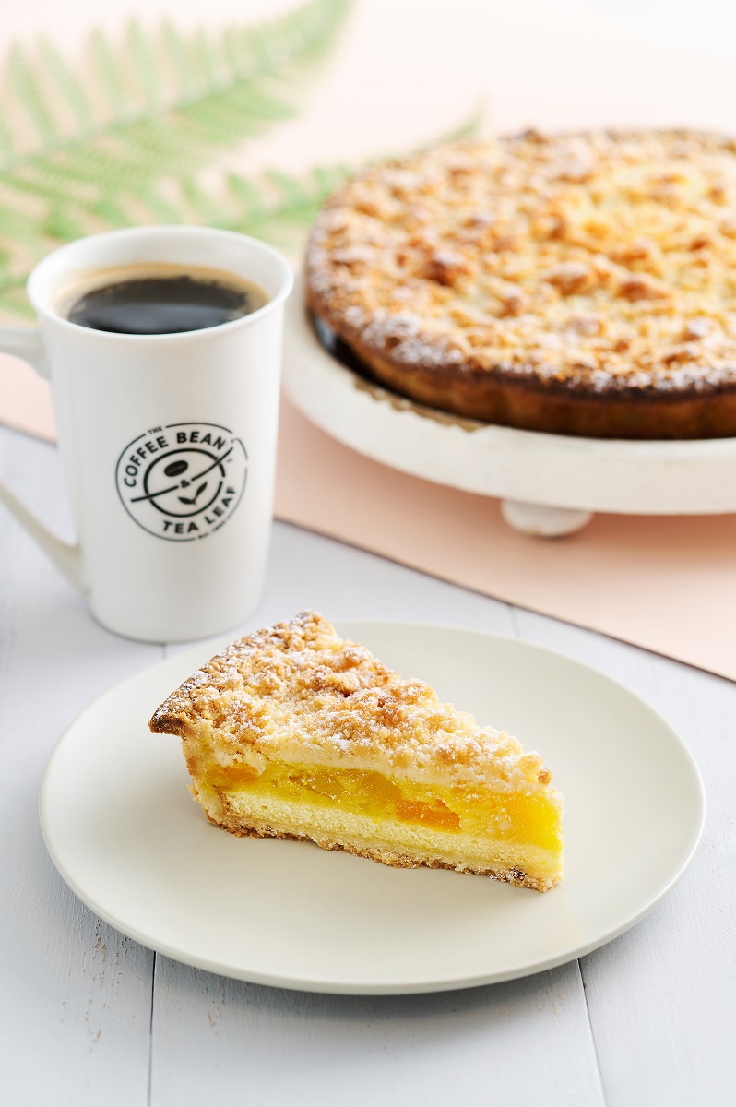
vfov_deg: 23.9
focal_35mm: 85
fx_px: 2611
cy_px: 554
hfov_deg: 16.0
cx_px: 368
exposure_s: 1/125
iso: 100
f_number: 6.3
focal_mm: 85
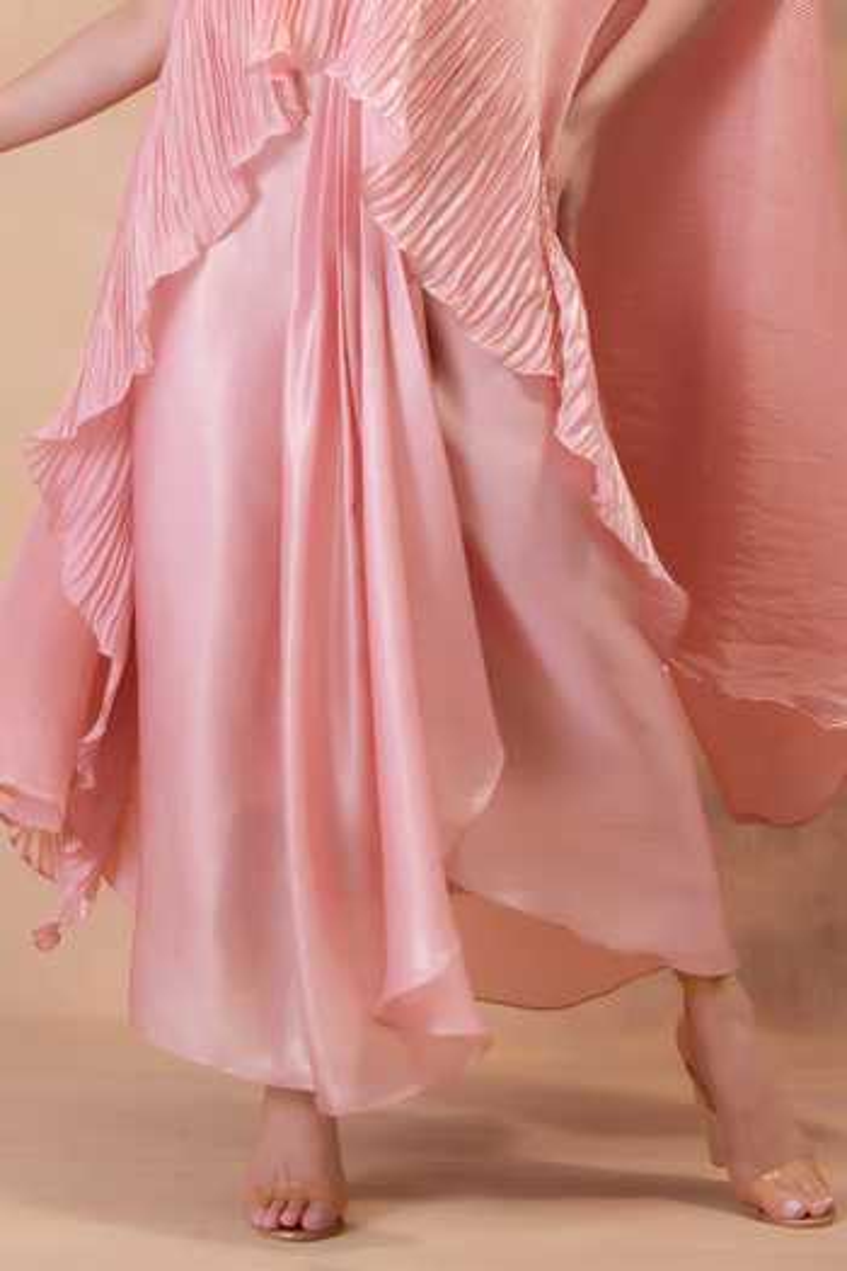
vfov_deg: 28.8
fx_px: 2470
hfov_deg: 19.5
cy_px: 636
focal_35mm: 70
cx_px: 424
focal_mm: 70
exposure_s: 1/125
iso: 250
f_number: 9
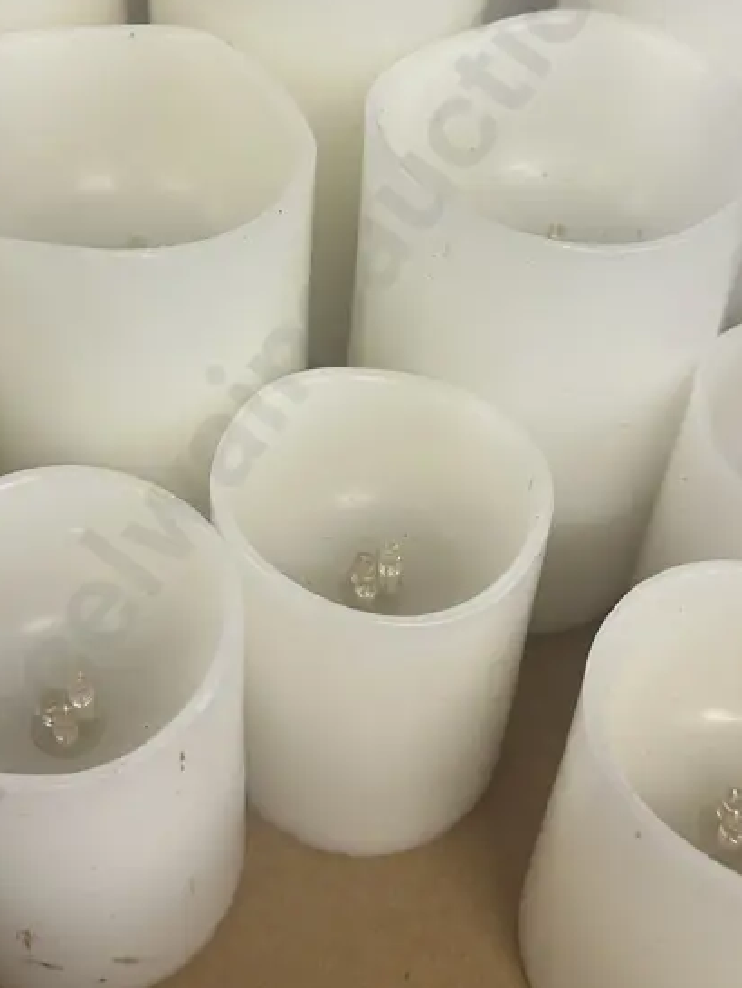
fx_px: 1285
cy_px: 324
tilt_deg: -42.5
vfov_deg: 41.5
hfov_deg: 32.2
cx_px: 317
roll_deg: -2.8
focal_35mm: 45
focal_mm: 6.86
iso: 125
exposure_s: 1/100
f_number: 1.78
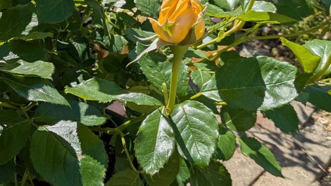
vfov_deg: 16.4
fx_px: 641
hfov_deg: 27.8
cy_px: 29
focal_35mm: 73
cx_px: 30
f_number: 1.73
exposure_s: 1/4673
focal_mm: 4.38
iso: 59
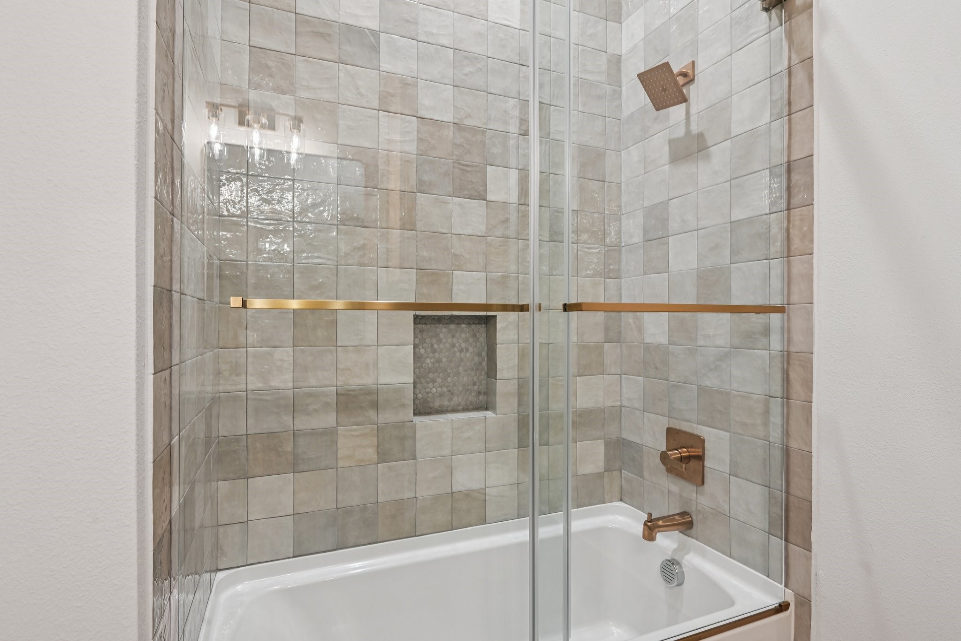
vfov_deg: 67.4
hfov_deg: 90.0
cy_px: 320
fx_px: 480
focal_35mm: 18
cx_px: 480
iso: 400
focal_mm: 18
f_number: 8
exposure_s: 1/10
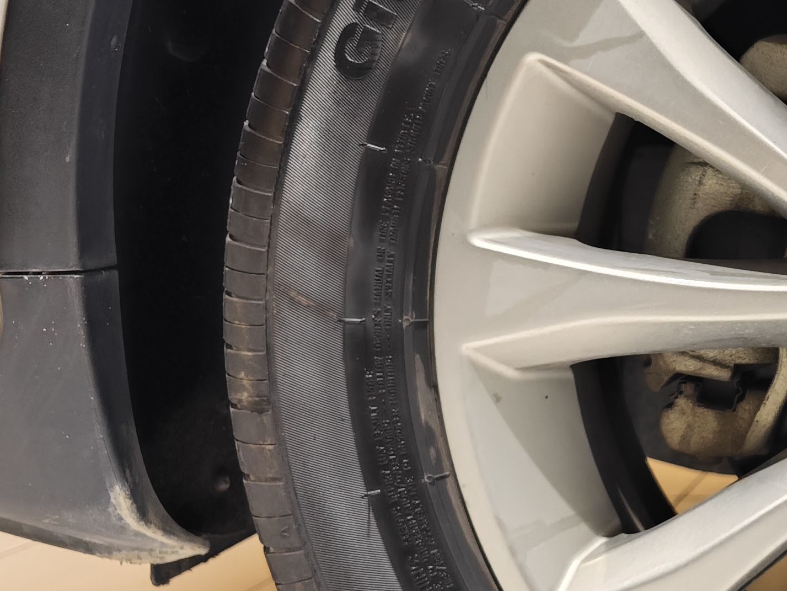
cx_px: 1025
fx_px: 1501
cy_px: 337
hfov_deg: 25.3
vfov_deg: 22.2
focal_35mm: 66
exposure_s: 1/50
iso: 640
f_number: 1.9
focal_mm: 8.7
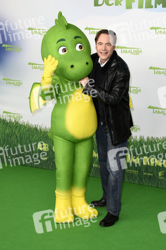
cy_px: 125
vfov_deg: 38.9
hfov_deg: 26.4
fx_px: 353
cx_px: 83
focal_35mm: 51
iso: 500
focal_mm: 34
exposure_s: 1/125
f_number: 5.6
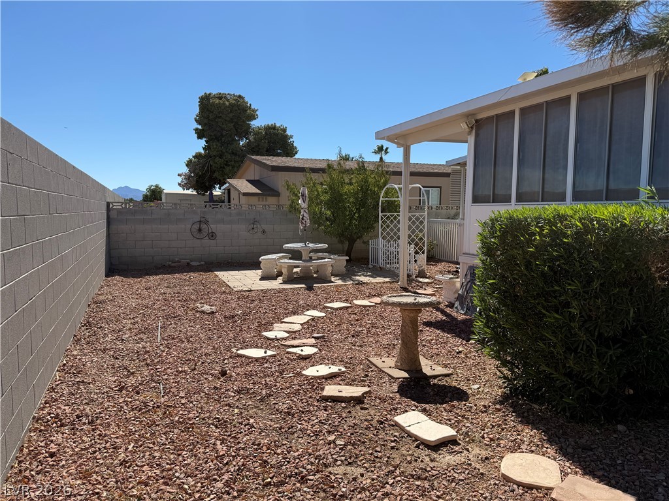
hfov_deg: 71.6
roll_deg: -0.2
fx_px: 464
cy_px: 250
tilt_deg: -4.7
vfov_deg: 56.8
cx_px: 334
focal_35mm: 24
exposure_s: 1/5714
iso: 80
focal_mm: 6.76
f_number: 1.78
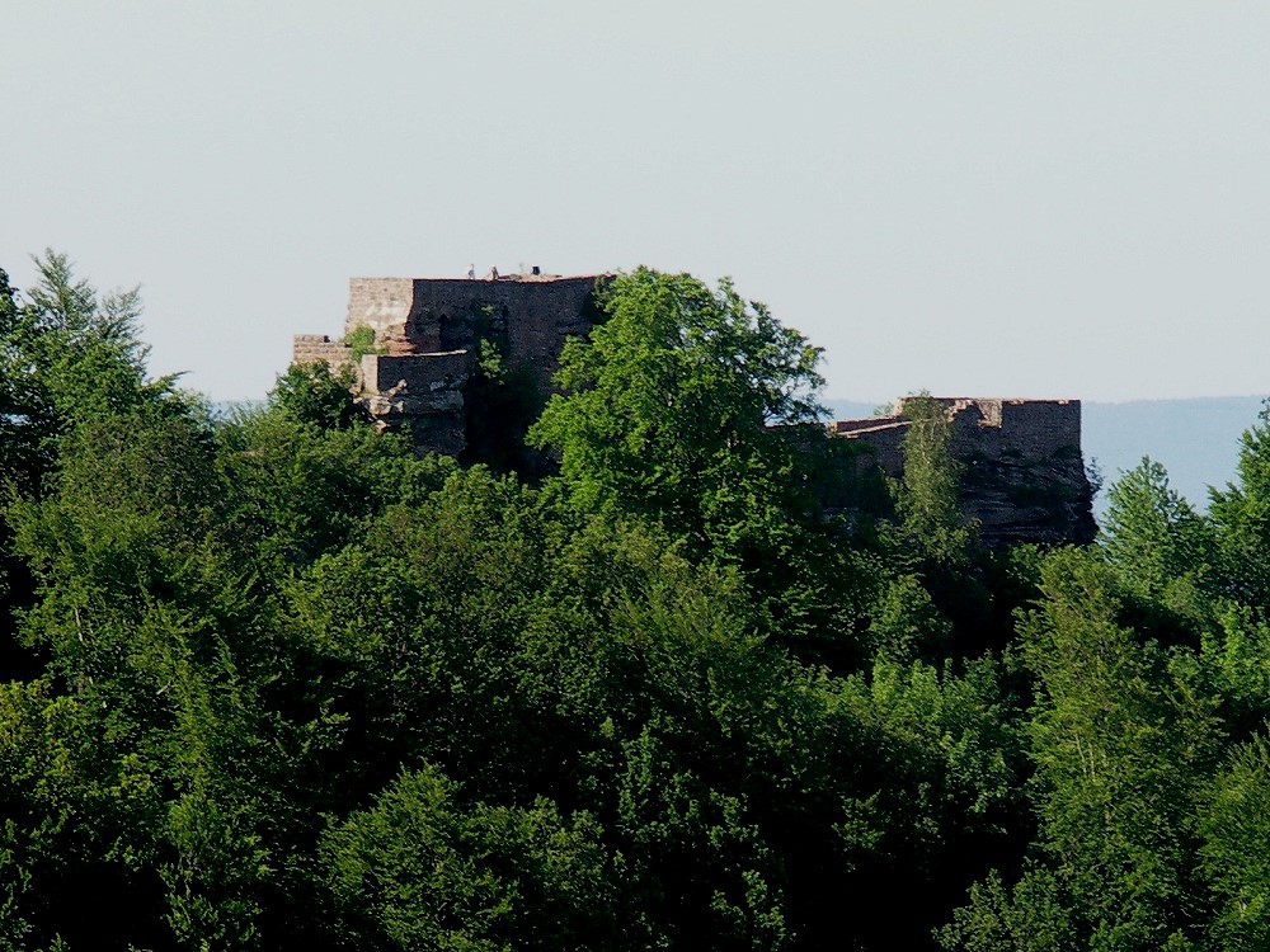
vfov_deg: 7.4
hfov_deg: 9.9
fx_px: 7338
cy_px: 476
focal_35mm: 200
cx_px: 635
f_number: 4
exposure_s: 1/320
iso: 100
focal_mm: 50.8
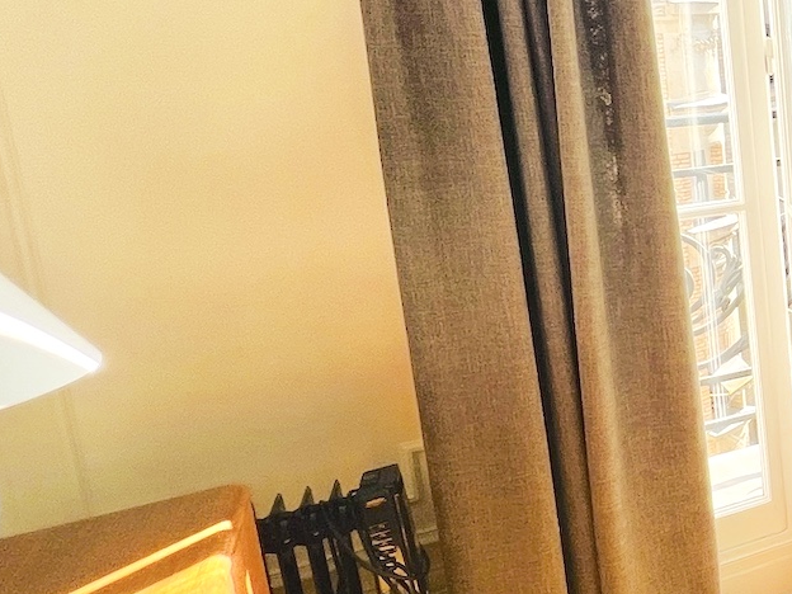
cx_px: 1088
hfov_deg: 32.0
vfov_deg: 35.4
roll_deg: +1.3
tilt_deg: -11.0
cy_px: 175
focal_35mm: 40
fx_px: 915
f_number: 1.8
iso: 32
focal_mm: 1.57
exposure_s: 1/275
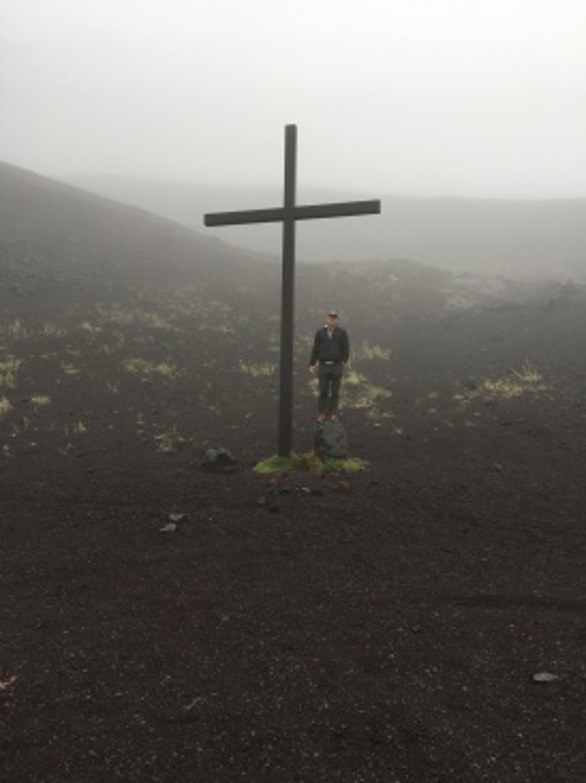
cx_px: 293
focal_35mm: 29
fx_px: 655
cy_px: 392
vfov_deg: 61.7
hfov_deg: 48.2
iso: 25
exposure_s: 1/170
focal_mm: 4.15
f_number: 2.2
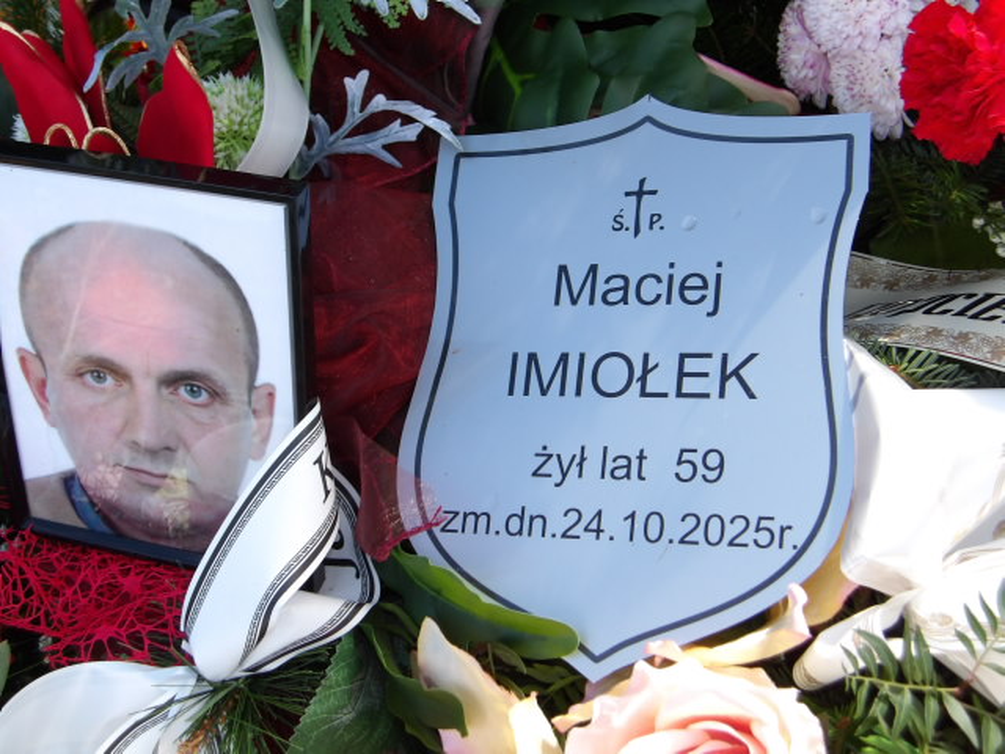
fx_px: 1539
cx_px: 502
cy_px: 377
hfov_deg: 36.2
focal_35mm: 53
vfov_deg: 27.5
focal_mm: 9.4
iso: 100
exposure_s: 1/118
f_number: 4.2
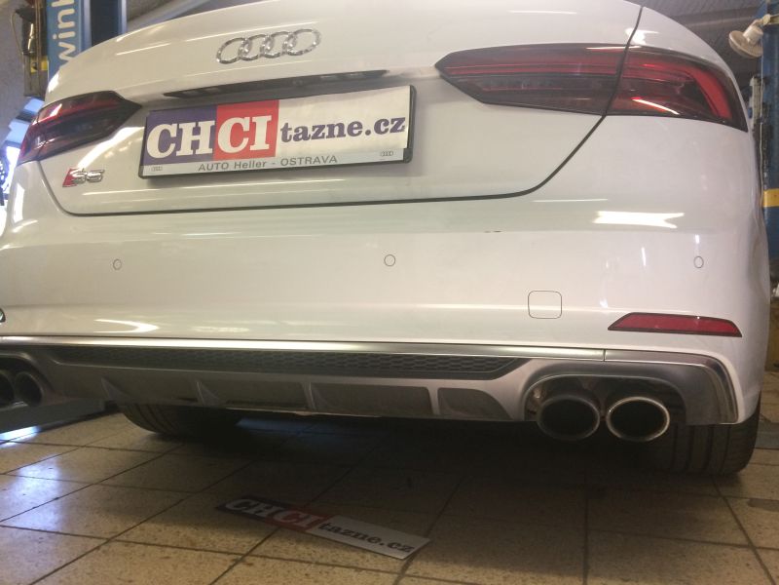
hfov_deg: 61.7
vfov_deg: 48.2
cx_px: 390
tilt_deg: -1.4
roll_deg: +0.5
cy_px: 292
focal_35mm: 29
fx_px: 653
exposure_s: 1/33
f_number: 2.2
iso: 80
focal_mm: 4.15
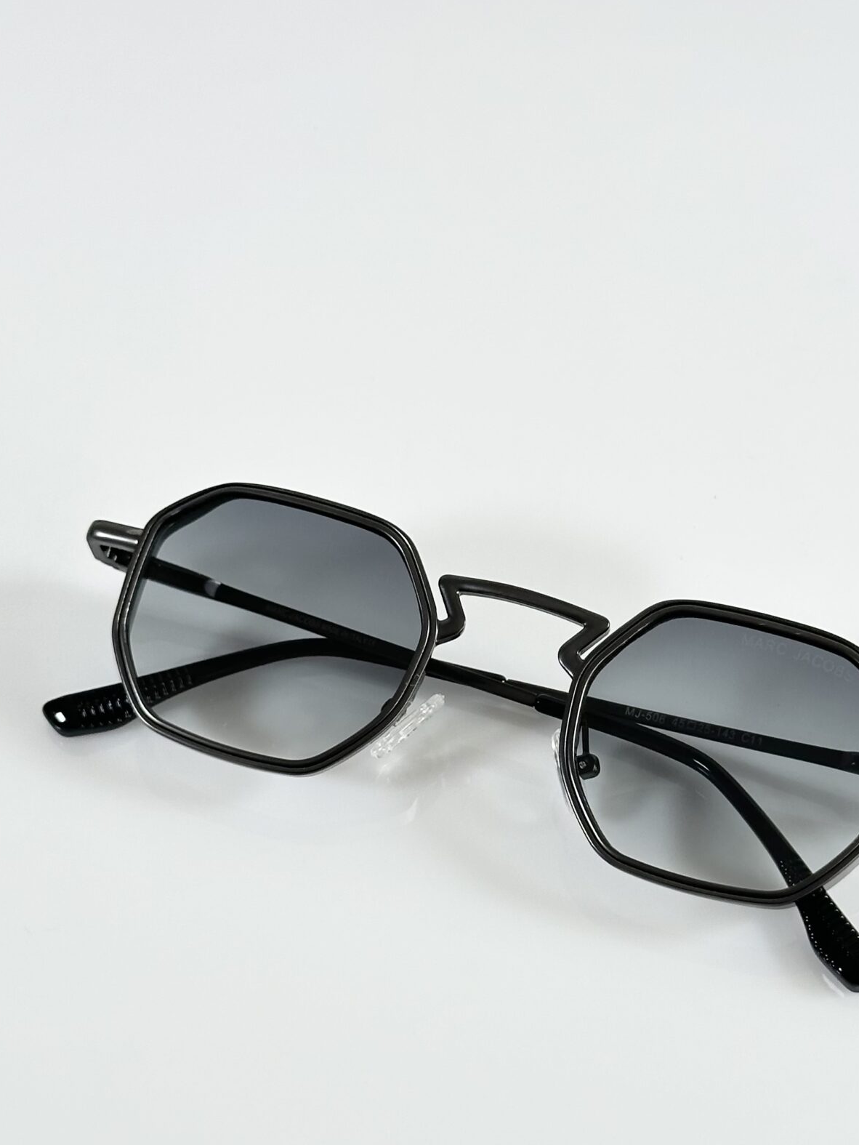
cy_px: 726
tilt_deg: -52.3
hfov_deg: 18.9
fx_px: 2580
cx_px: 524
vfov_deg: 24.9
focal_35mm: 78
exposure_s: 1/121
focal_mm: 6.86
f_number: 1.78
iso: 64
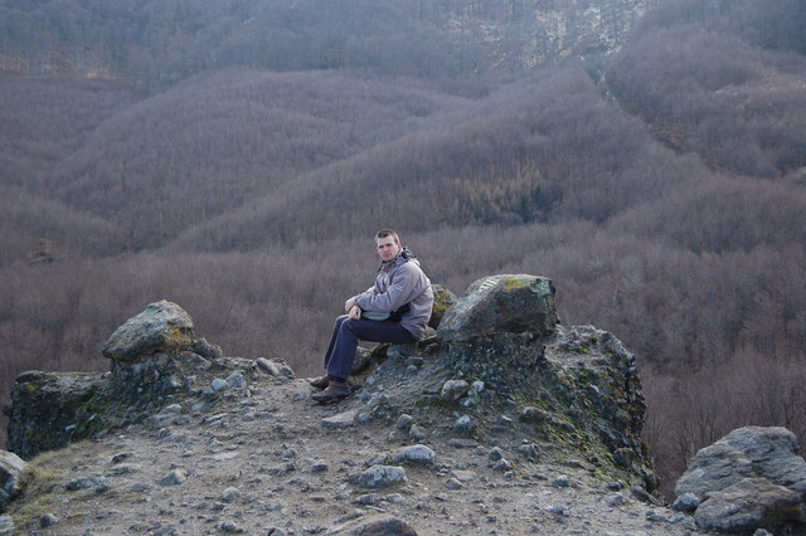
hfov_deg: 41.1
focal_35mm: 48
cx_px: 403
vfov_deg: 28.0
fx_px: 1074
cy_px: 268
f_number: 4.5
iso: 200
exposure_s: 1/250
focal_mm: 32
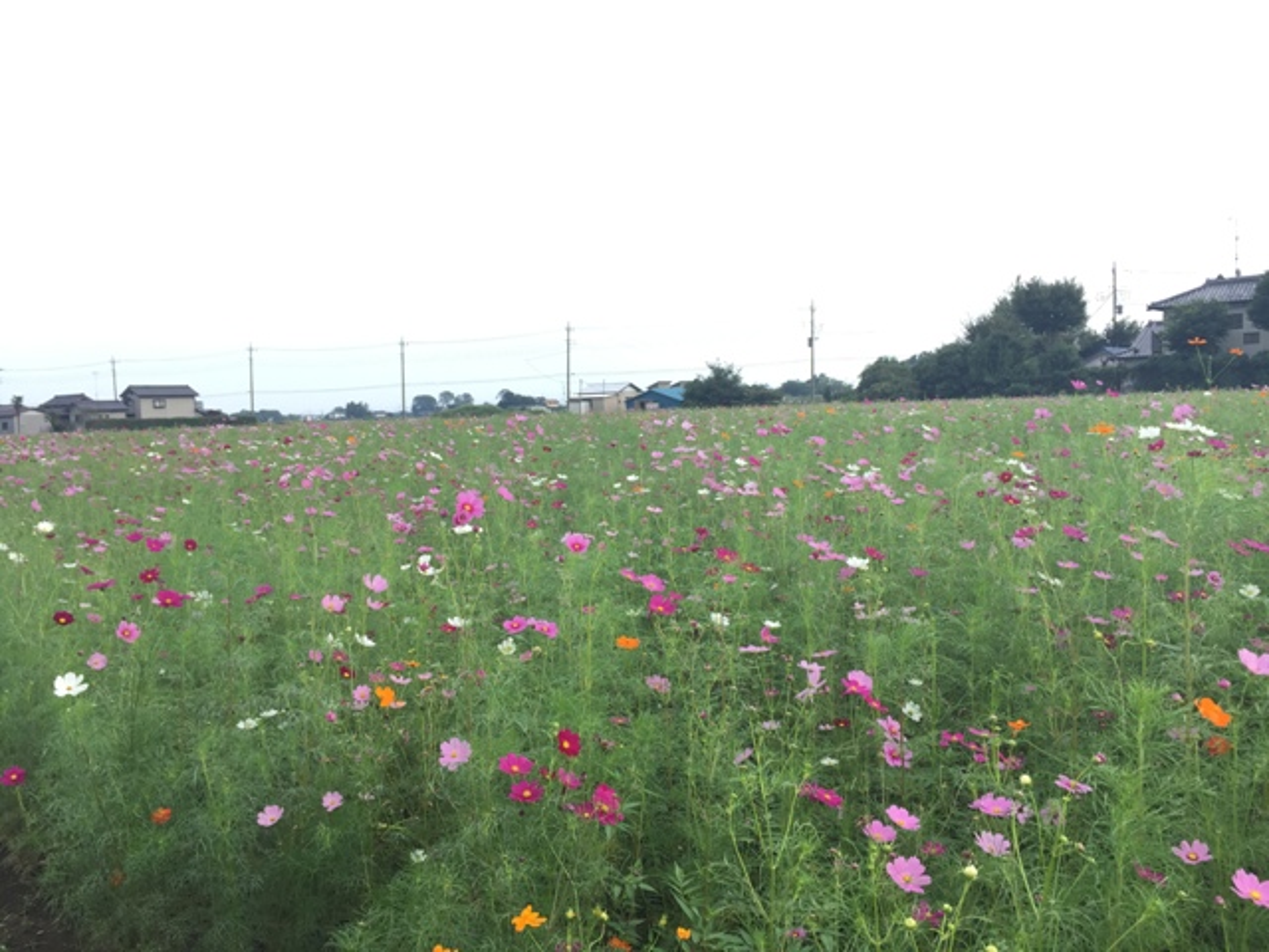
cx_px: 634
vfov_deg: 48.2
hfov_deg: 61.7
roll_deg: +1.8
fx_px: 1063
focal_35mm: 29
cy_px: 476
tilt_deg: -2.5
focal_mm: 4.15
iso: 32
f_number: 2.2
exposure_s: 1/434
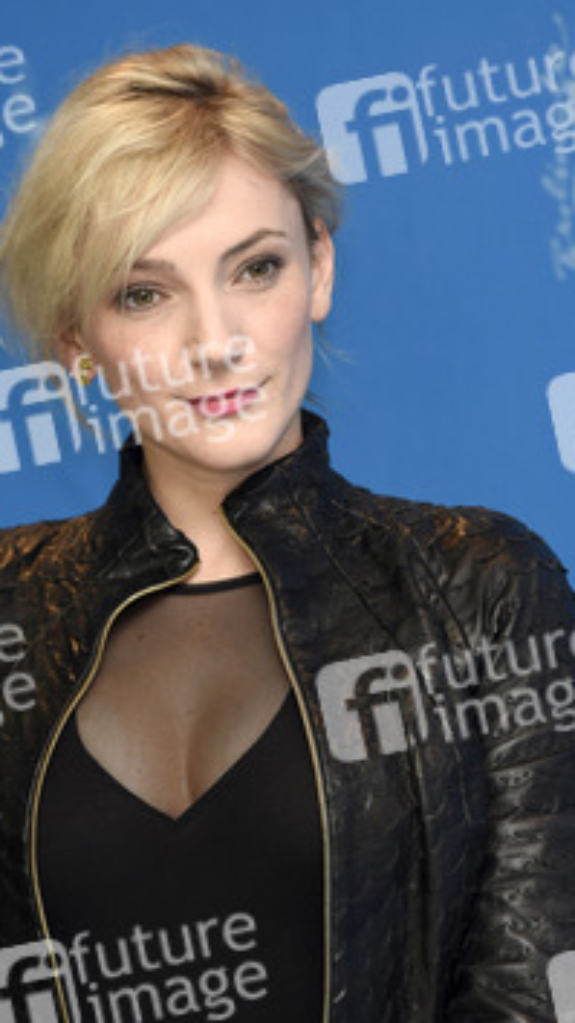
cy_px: 549
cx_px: 202
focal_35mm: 302
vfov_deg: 7.1
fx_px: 8190
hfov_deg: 4.0
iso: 640
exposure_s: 1/320
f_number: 3.5
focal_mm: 170
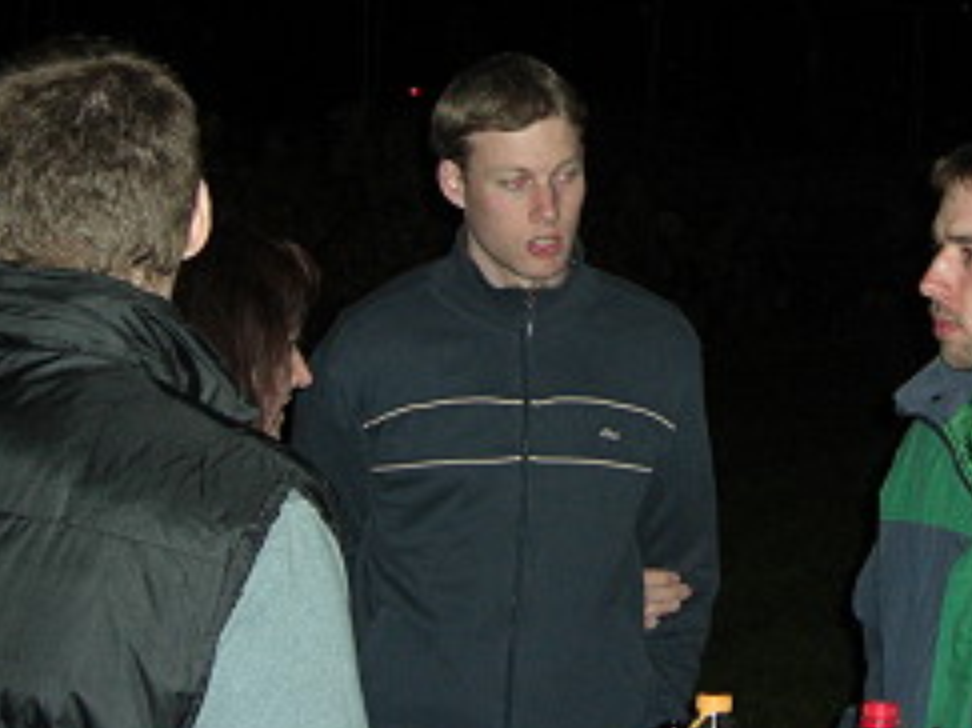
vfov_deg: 17.4
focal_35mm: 83
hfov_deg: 23.2
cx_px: 770
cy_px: 16
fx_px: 2329
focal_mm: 7.9
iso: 200
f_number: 2.8
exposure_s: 1/60
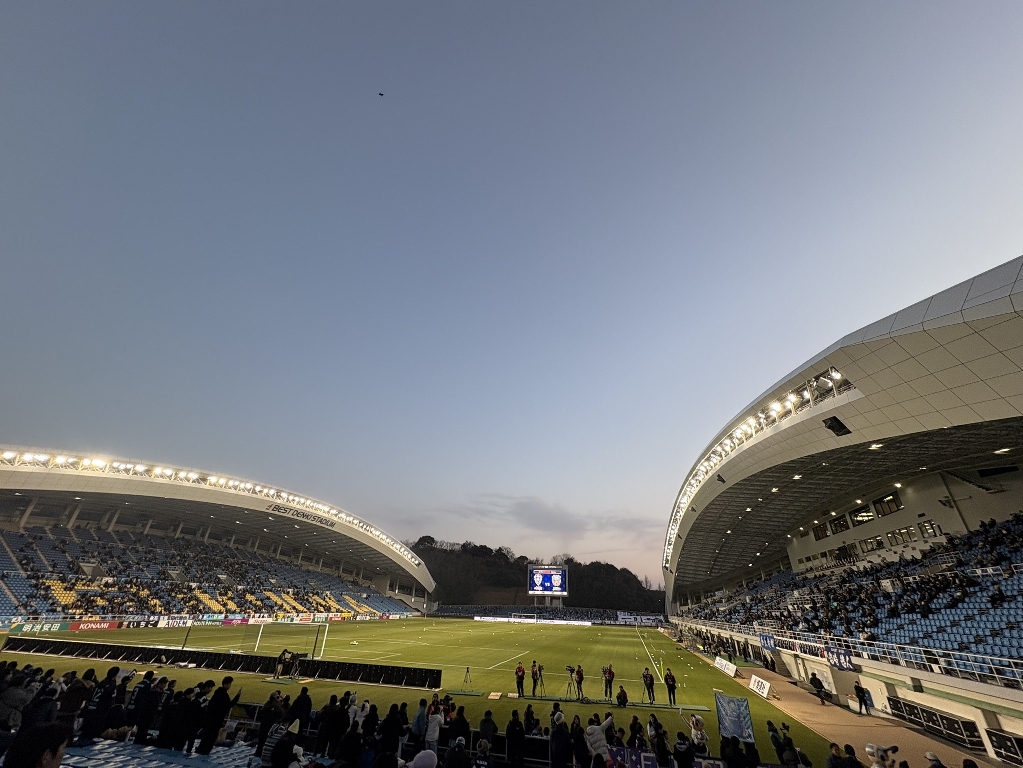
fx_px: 414
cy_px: 384
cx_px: 512
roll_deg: -1.4
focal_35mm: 14
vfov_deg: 85.7
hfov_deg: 102.1
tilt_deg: +30.6
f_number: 2.2
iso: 80
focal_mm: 2.22
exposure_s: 1/99
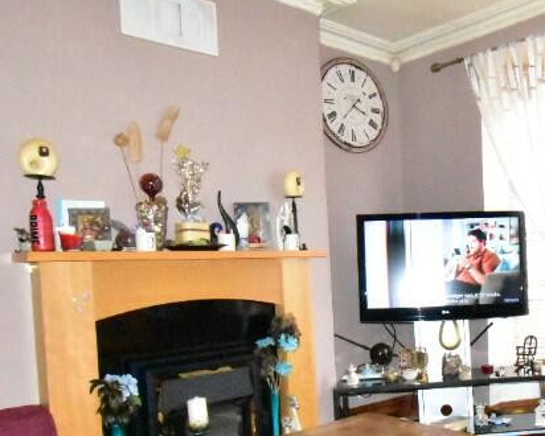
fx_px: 565
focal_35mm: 35
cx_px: 475
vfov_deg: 41.6
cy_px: 297
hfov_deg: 47.1
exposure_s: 1/200
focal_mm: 10
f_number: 11
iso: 25600
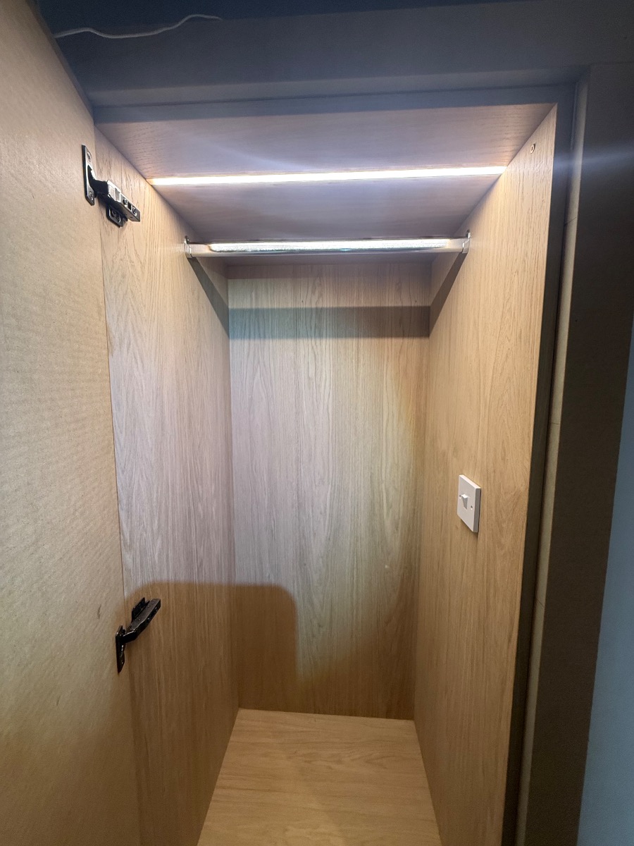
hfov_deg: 85.7
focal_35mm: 14
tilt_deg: -6.3
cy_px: 423
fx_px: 342
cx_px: 317
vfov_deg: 102.1
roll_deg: -0.4
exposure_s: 1/100
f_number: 2.2
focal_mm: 2.22
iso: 250
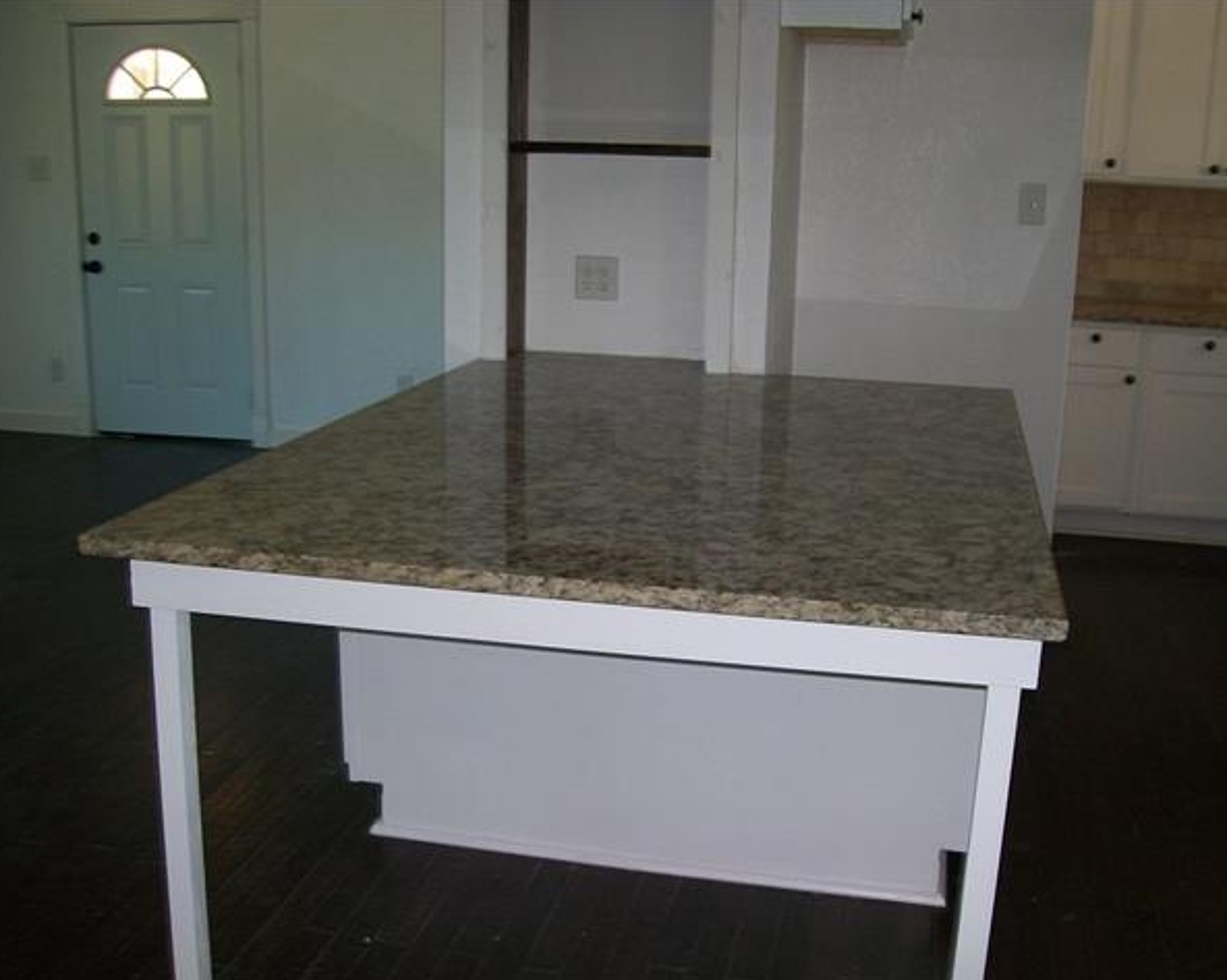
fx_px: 1379
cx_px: 599
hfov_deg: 48.0
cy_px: 493
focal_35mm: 38
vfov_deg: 39.1
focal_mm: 6
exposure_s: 1/30
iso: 80
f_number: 2.7
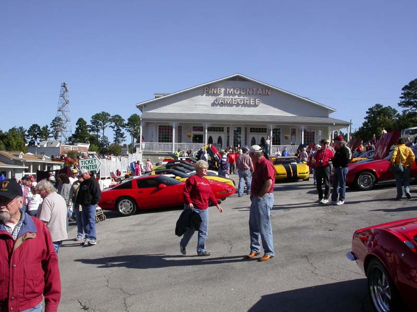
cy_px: 156
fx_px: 458
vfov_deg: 37.7
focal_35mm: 38
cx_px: 208
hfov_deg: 49.0
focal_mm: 7.85
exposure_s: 1/369
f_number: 7.5
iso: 100
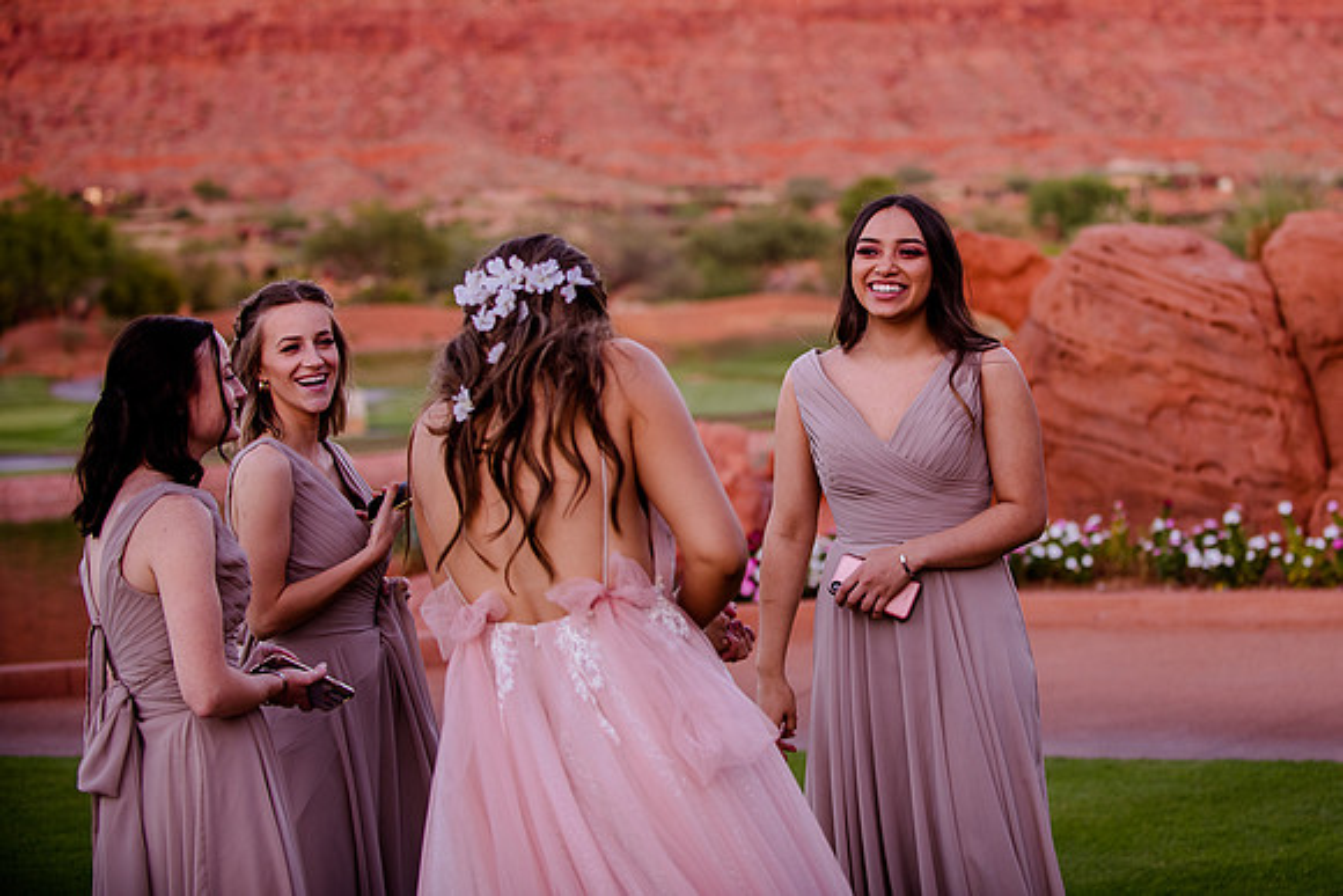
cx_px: 823
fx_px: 3202
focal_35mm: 86
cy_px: 347
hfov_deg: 23.6
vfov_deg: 15.9
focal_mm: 70
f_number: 2.8
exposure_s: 1/250
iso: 500
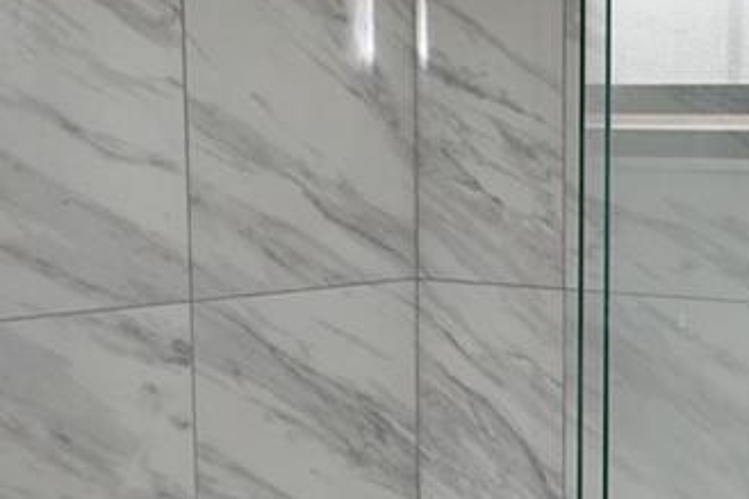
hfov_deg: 28.4
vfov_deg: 20.0
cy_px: 314
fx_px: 1414
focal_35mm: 68
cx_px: 692
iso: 400
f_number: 5
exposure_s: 1/200
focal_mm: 14
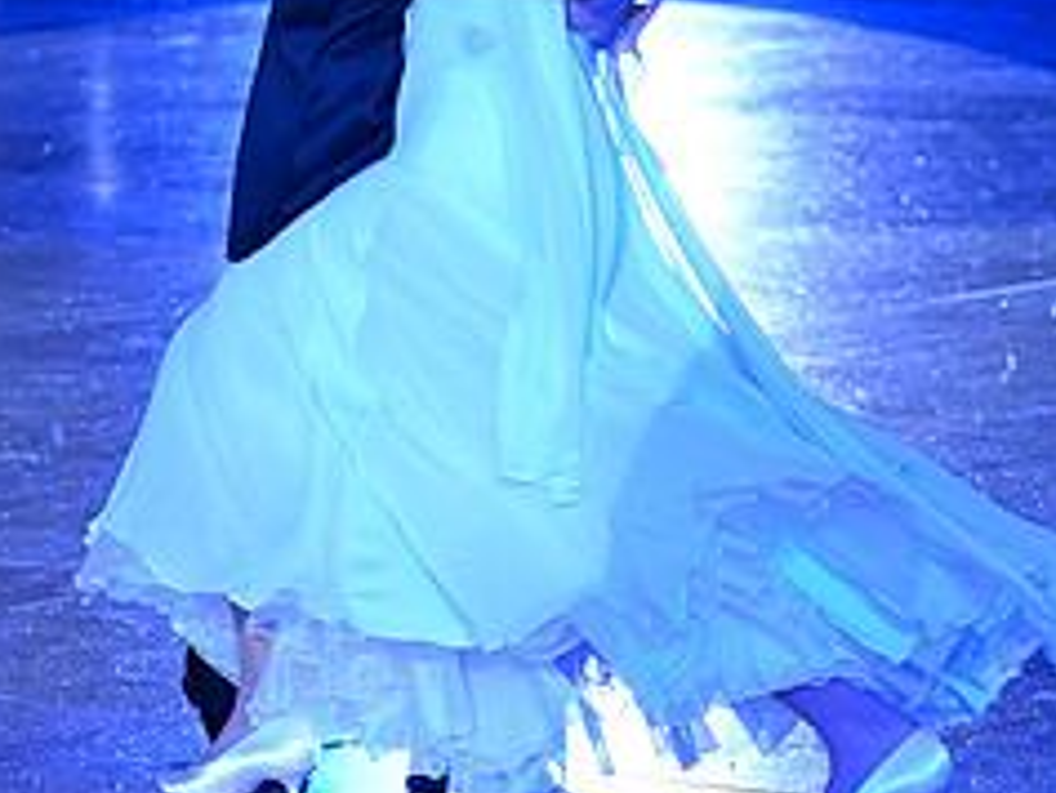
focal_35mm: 235
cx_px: 408
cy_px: -156
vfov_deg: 6.3
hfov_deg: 8.4
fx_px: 7173
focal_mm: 100
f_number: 4
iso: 1600
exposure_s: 1/200
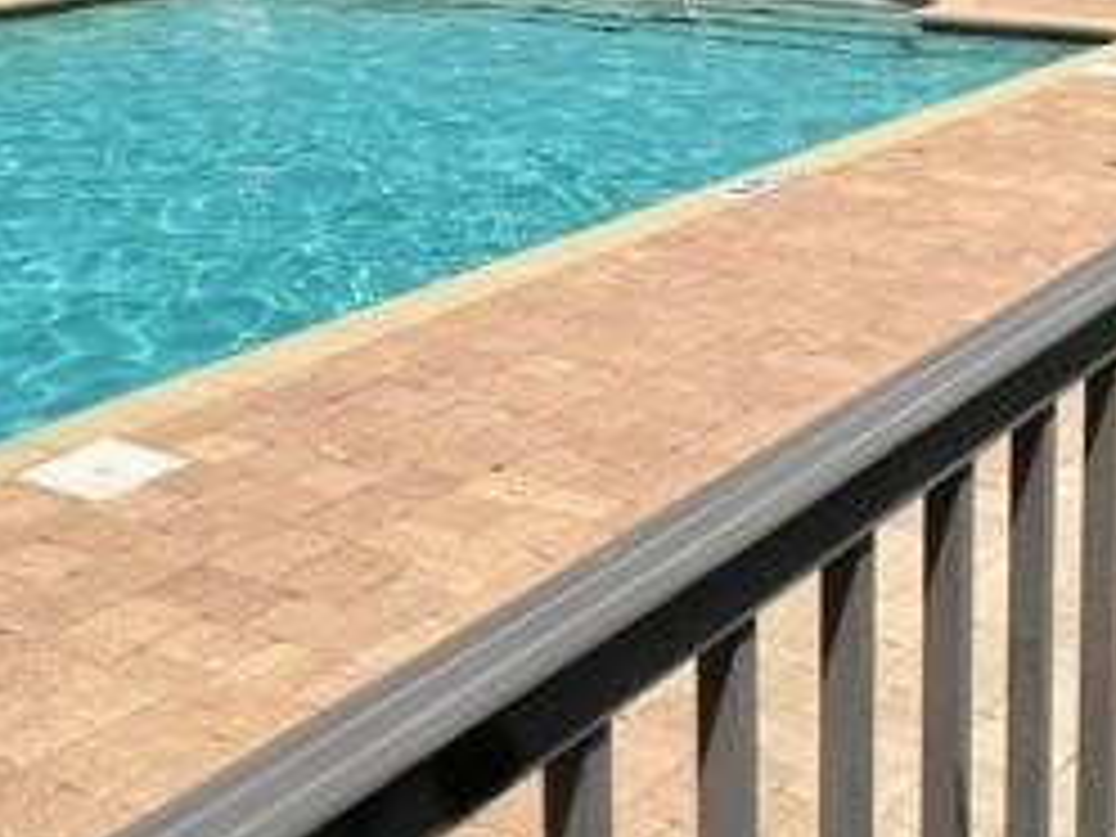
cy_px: -4
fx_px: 2160
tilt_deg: -7.9
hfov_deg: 29.0
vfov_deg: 21.2
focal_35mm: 67
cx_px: 562
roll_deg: -0.2
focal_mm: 5.1
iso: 32
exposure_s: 1/4525
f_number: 1.6
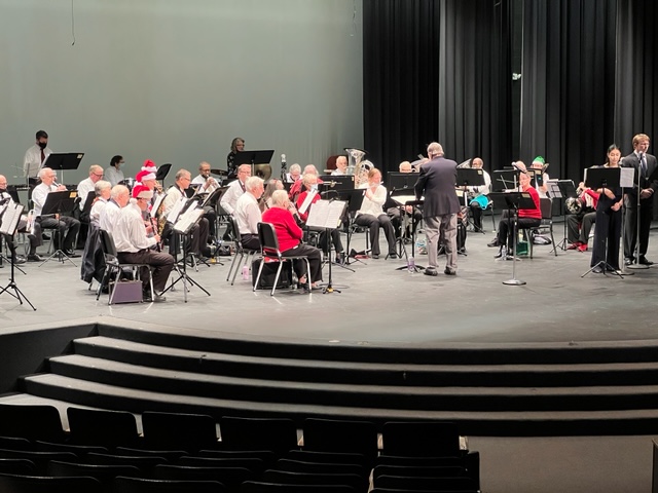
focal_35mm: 77
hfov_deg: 25.3
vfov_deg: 19.1
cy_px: 246
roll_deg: +1.2
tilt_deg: -5.2
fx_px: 1464
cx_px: 329
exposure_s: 1/60
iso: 500
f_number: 2.8
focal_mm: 9
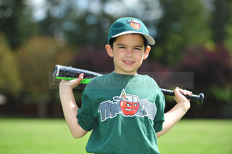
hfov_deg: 11.8
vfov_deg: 7.8
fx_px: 1127
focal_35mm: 175
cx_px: 116
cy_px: 77
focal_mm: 175
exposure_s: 1/1600
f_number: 5
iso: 400
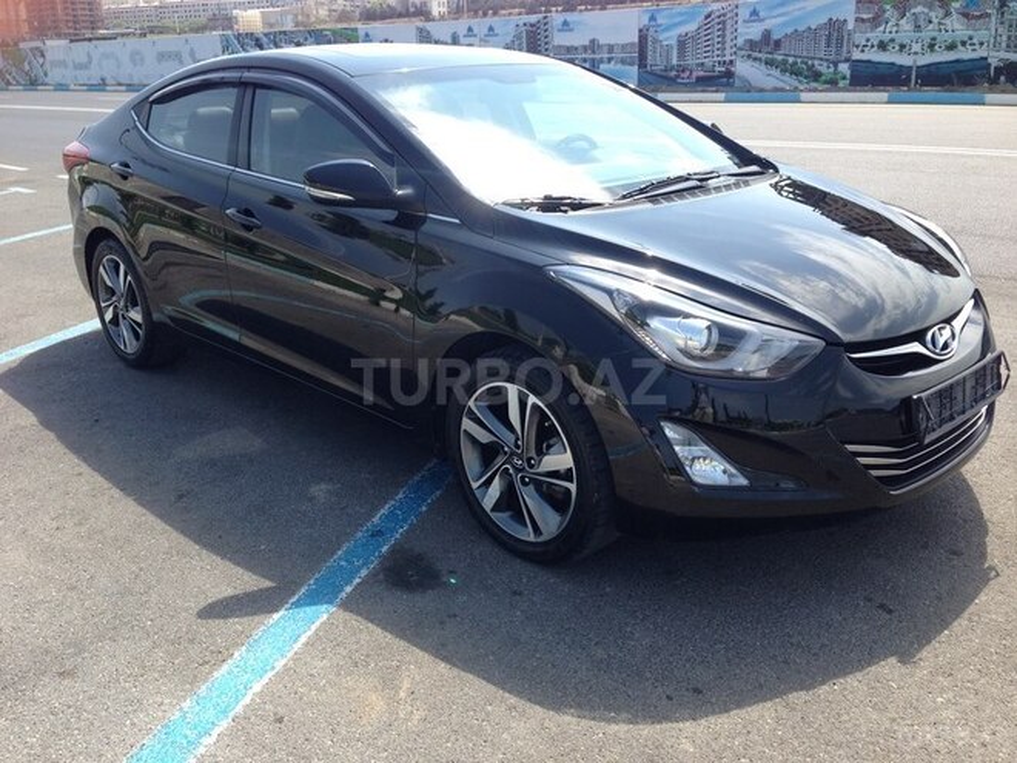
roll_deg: +1.7
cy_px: 382
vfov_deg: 42.9
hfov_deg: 55.4
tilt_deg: -18.3
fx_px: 970
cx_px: 508
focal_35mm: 33
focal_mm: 4.12
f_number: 2.4
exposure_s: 1/723
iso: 50
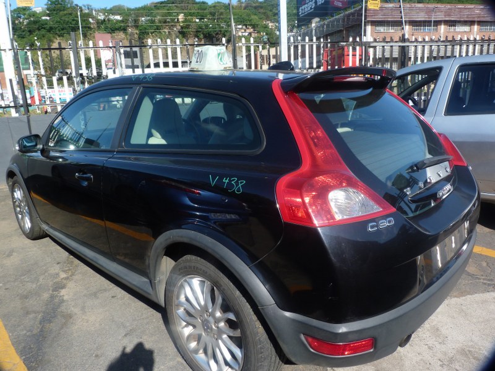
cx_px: 248
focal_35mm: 25
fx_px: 357
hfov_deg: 69.4
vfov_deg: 54.9
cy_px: 186
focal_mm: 4.5
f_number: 5
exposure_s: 1/250
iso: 80
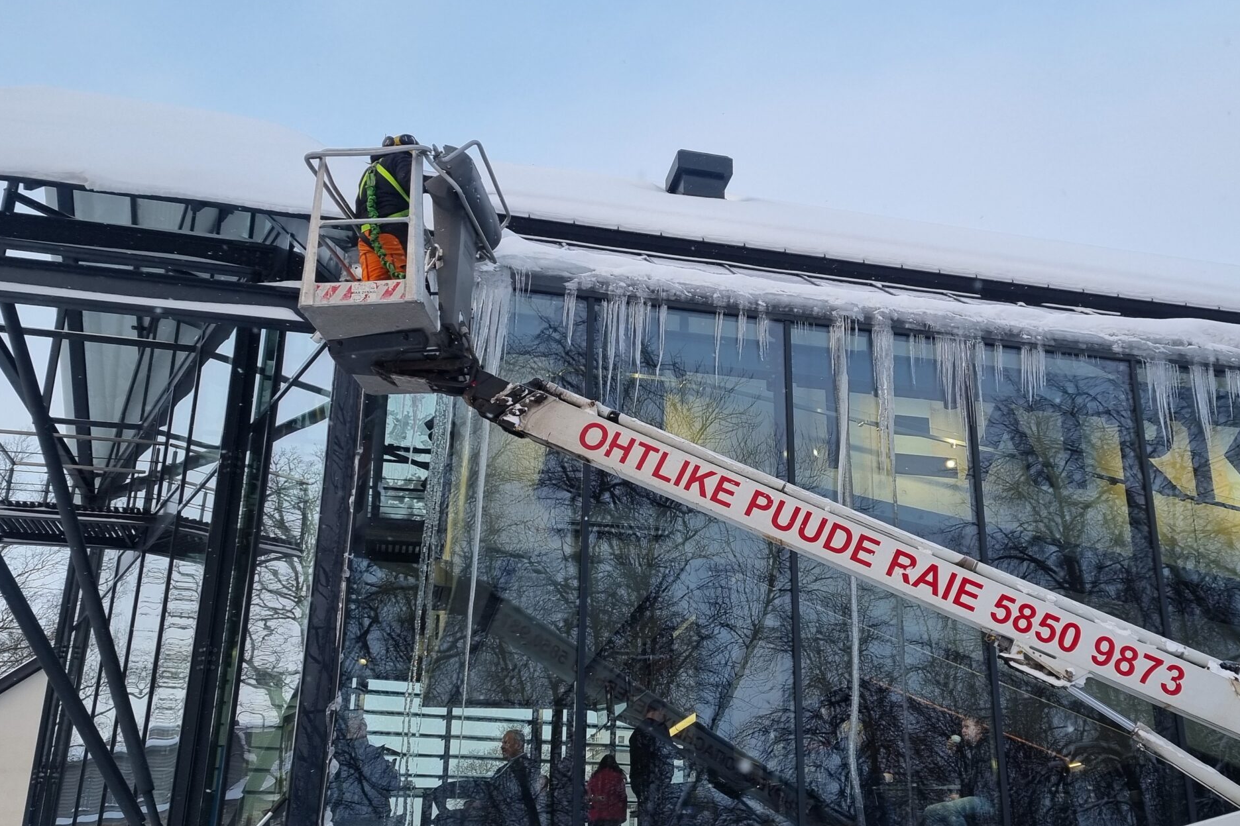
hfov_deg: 51.5
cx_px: 746
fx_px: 1274
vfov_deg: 35.9
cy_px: 460
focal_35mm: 37
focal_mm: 5.4
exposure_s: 1/344
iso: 50
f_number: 1.8
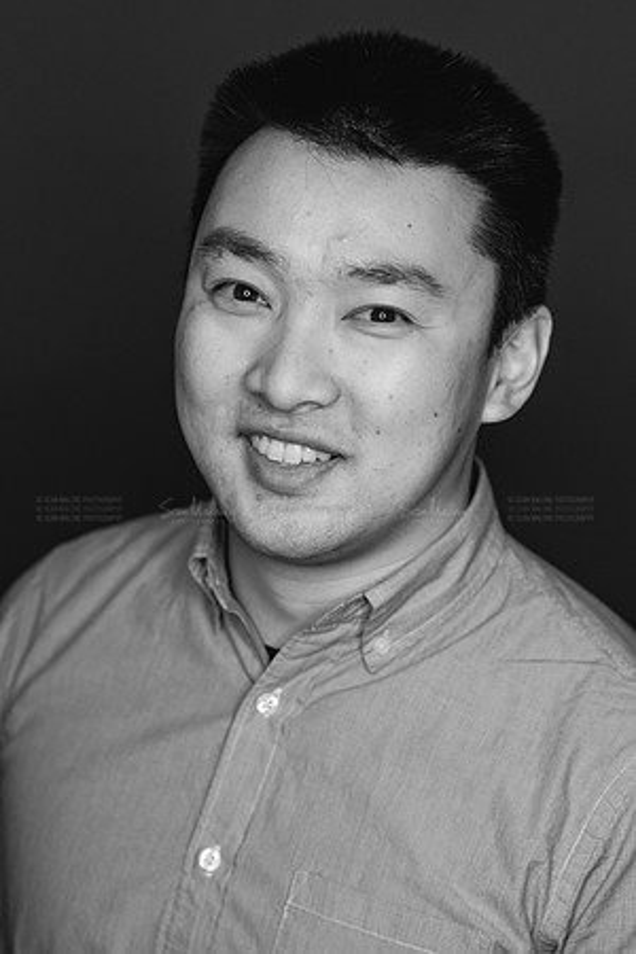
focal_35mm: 85
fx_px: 2252
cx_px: 318
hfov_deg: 16.1
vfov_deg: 23.9
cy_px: 477
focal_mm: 85
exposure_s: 1/500
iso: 2000
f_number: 3.5
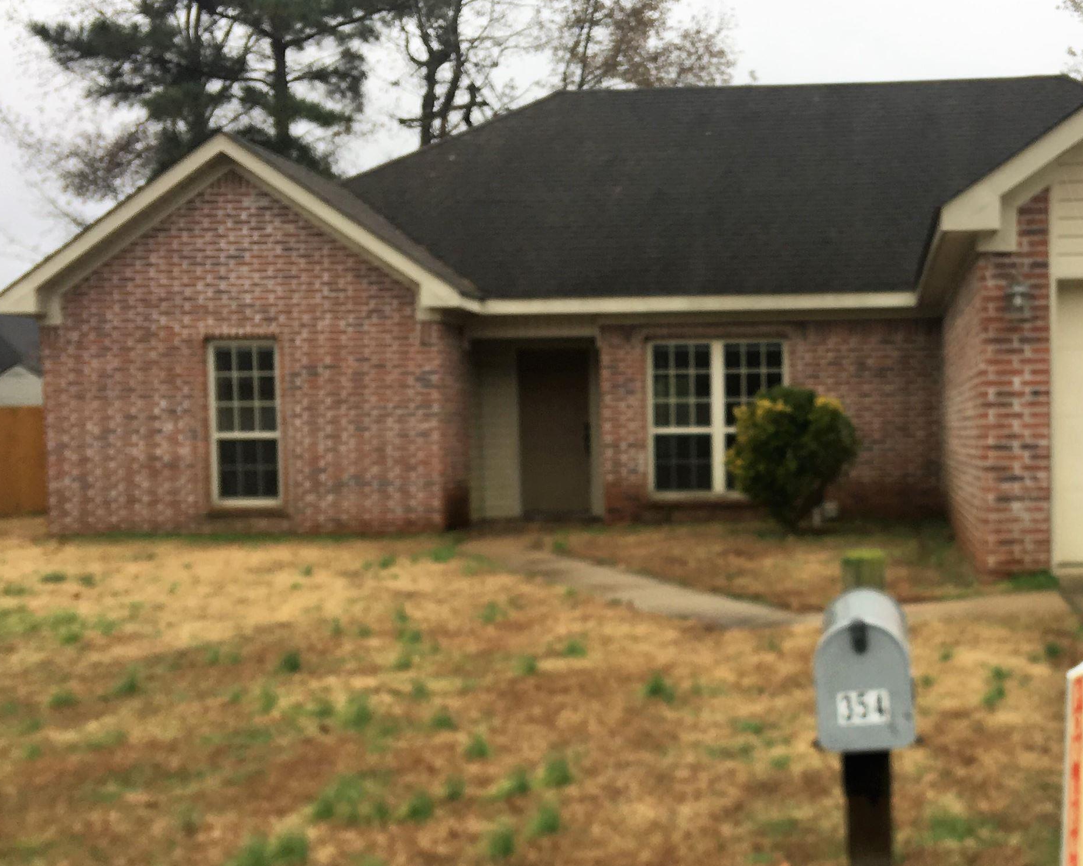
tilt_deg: -2.1
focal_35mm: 47
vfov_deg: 32.0
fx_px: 1506
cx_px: 772
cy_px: 532
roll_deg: +0.7
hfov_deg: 38.8
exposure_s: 1/163
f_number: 2.2
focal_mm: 4.15
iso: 25
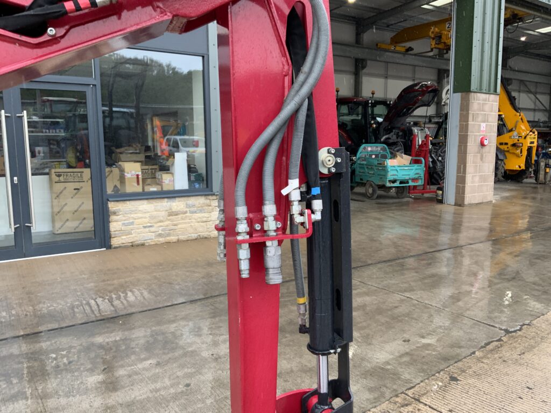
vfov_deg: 48.2
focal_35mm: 29
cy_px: 206
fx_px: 462
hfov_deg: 61.7
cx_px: 276
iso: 25
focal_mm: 3
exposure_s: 1/122
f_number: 1.8
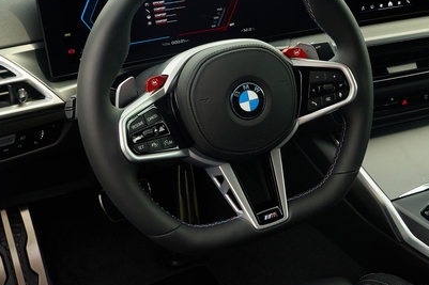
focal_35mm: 57
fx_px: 677
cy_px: 75
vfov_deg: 23.6
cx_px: 344
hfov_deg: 34.1
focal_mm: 23
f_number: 7.1
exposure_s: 1/200
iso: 640
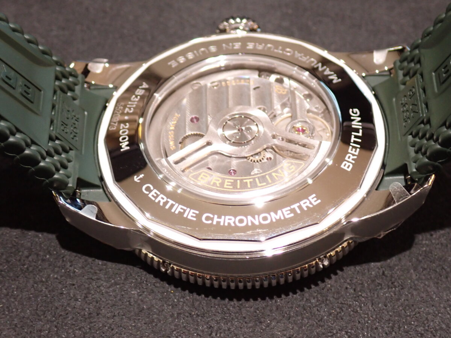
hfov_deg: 22.3
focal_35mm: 88
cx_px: 226
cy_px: 169
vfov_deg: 16.8
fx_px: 1147
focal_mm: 15.66
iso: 640
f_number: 4.5
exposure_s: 1/50
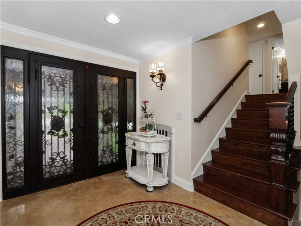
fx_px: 139
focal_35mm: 16
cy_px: 113
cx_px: 150
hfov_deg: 94.5
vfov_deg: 78.1
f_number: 8
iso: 1600
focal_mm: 8
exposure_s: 1/80
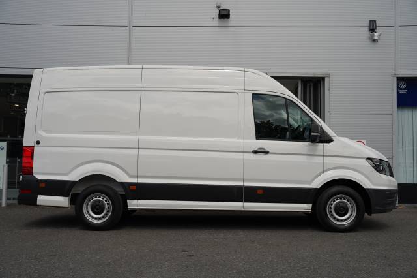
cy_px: 139
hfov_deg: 49.1
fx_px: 456
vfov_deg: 33.8
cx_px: 208
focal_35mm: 39
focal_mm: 39.4
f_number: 4.5
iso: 100
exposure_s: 1/500
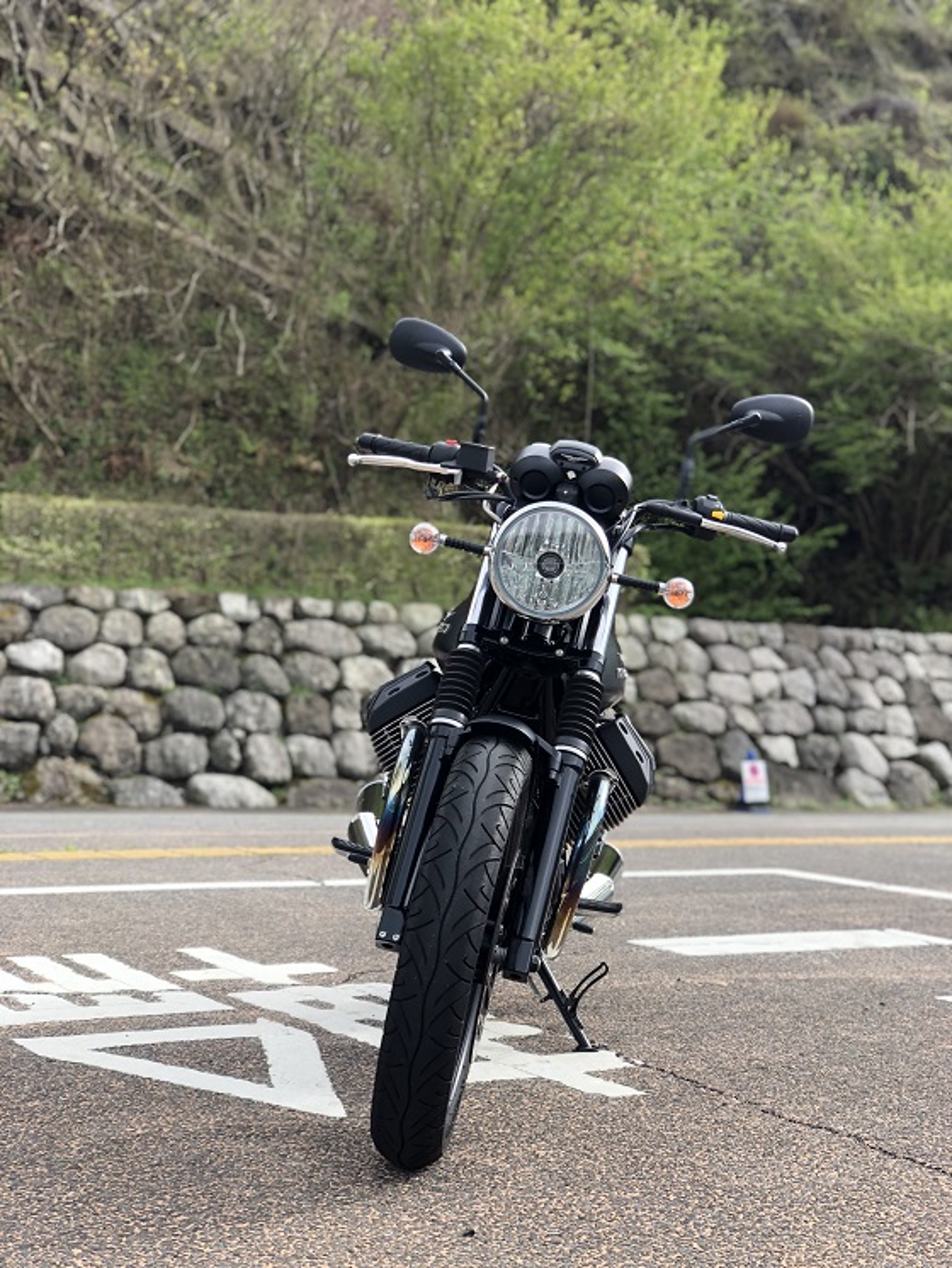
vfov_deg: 36.8
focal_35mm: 52
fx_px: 1906
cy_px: 634
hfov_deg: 28.0
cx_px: 476
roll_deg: -2.3
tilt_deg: +3.6
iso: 16
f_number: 2.4
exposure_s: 1/212
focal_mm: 6
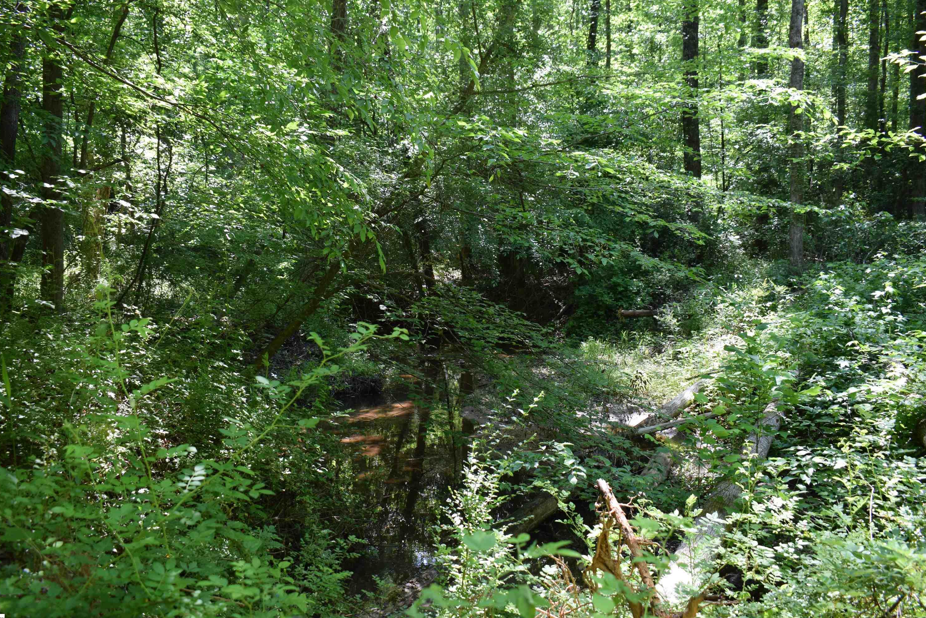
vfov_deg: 40.5
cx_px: 454
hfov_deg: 57.9
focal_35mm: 33
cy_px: 304
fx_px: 836
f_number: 5.6
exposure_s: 1/125
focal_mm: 21
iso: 400
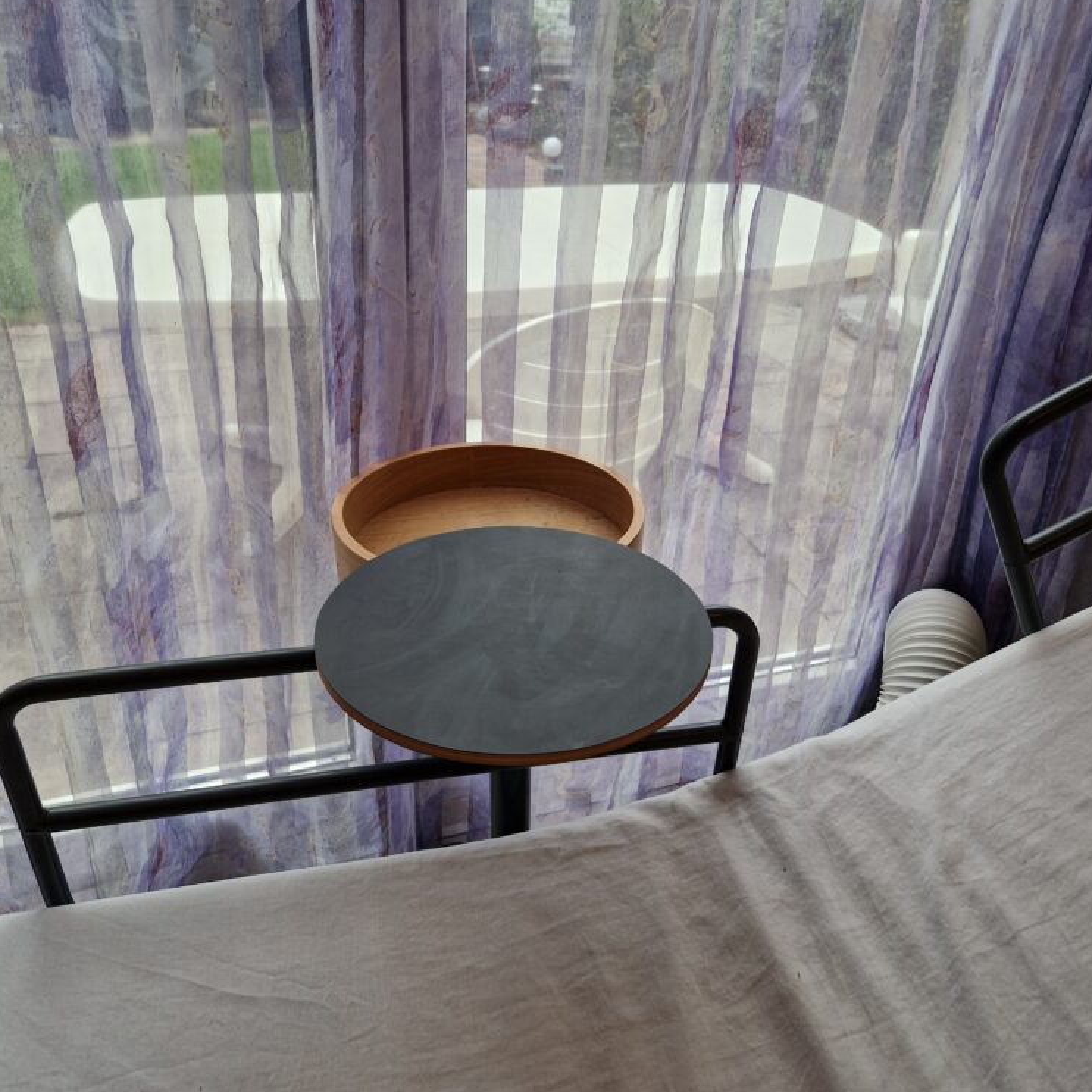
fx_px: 999
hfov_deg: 57.3
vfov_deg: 57.3
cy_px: 557
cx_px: 558
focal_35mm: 28
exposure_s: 1/100
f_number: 1.8
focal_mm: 5.4
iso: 64
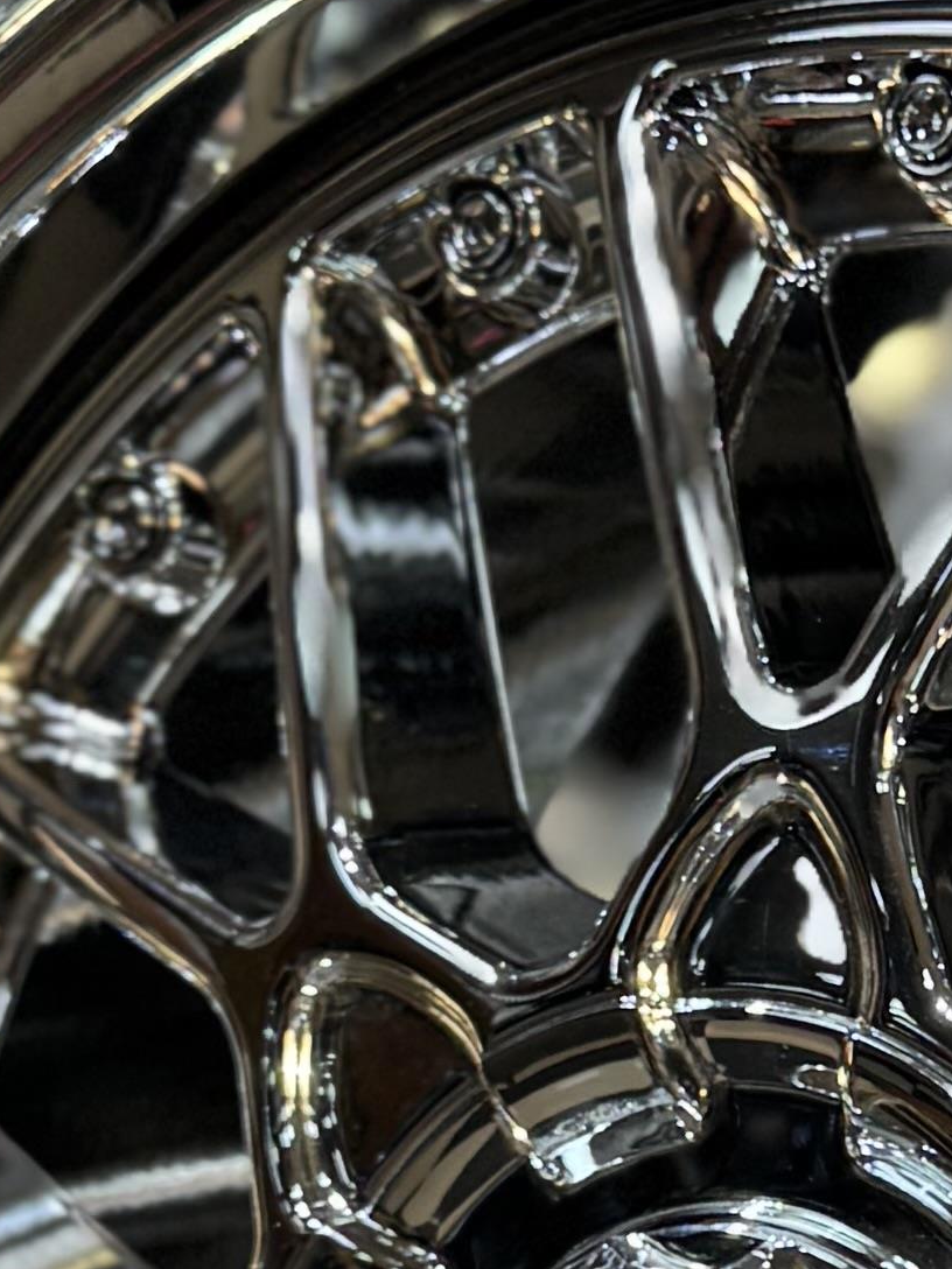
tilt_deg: -2.5
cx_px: 1124
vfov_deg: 15.4
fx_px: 4620
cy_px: 1225
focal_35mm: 126
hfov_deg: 11.5
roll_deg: -1.3
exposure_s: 1/121
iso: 100
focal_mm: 6.76
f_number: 1.78
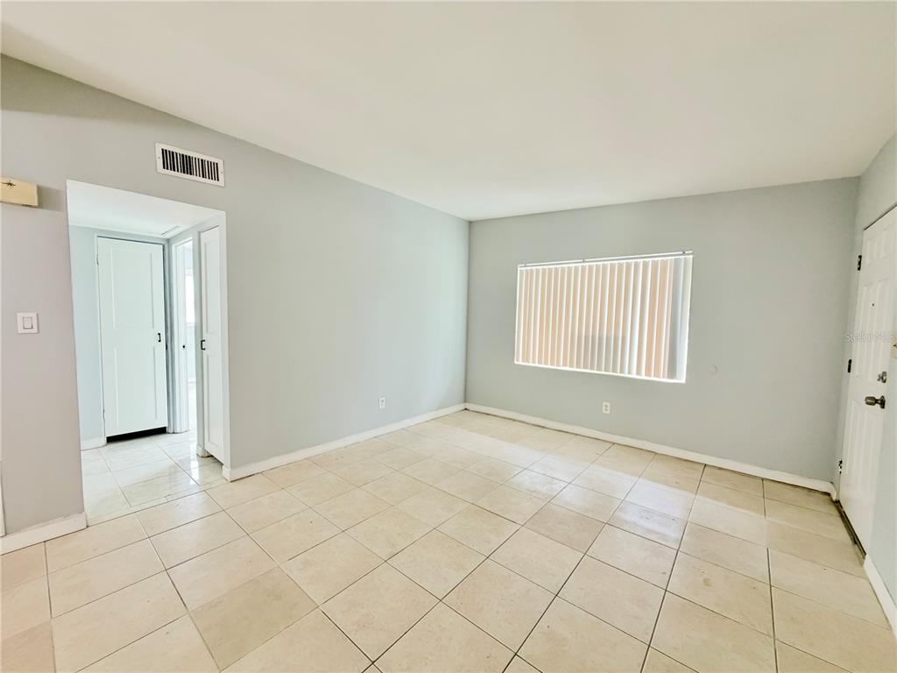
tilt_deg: -3.7
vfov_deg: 85.7
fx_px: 363
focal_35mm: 14
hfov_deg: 102.1
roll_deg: -0.6
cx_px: 448
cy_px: 336
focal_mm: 2.22
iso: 640
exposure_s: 1/60
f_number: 2.2
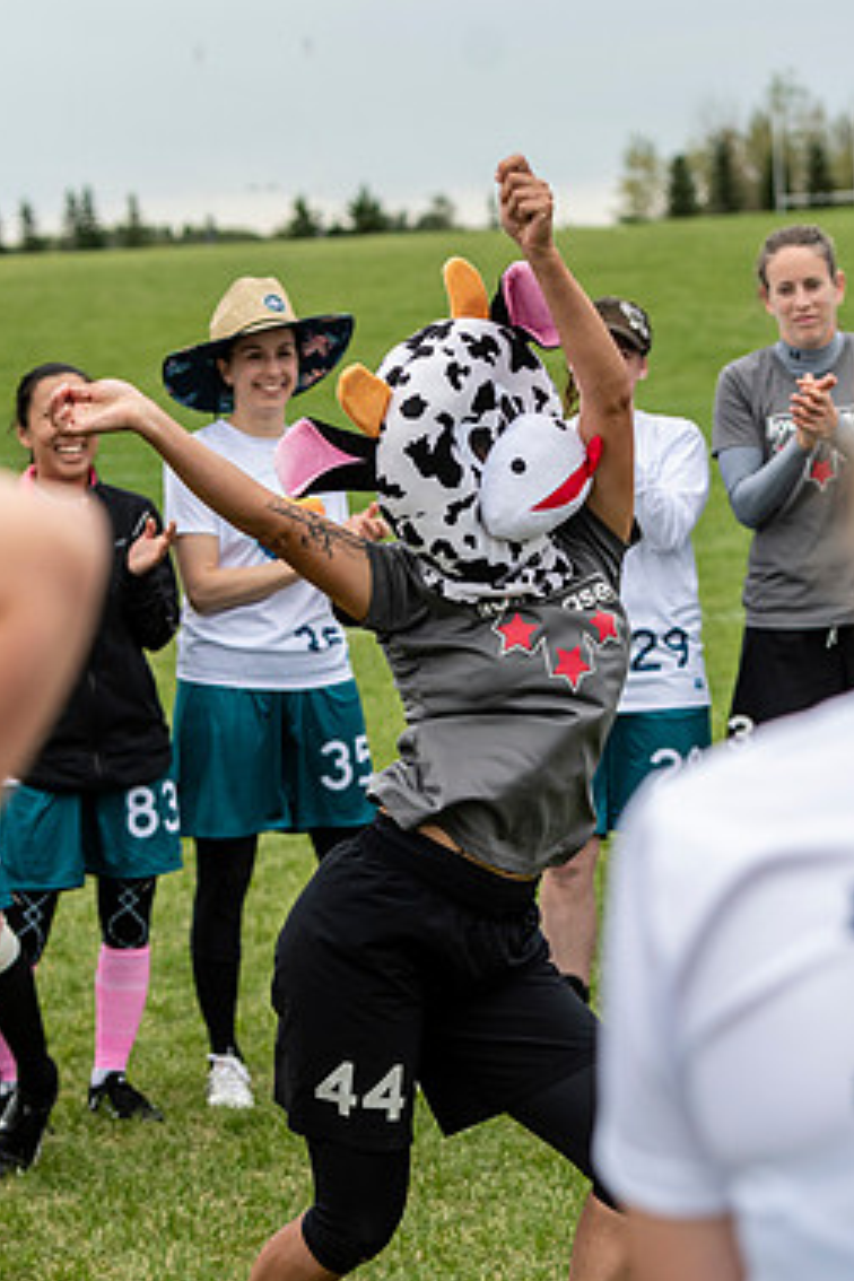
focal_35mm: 125
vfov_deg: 16.4
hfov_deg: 11.0
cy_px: 756
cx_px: 434
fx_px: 4448
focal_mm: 70
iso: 560
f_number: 4
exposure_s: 1/800
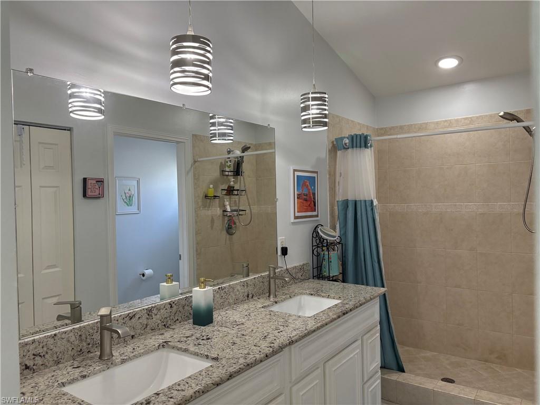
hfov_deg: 67.3
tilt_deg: -0.5
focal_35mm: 26
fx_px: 406
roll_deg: +1.9
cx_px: 270
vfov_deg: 53.1
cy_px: 202
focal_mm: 5.96
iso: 125
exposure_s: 1/120
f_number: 1.6
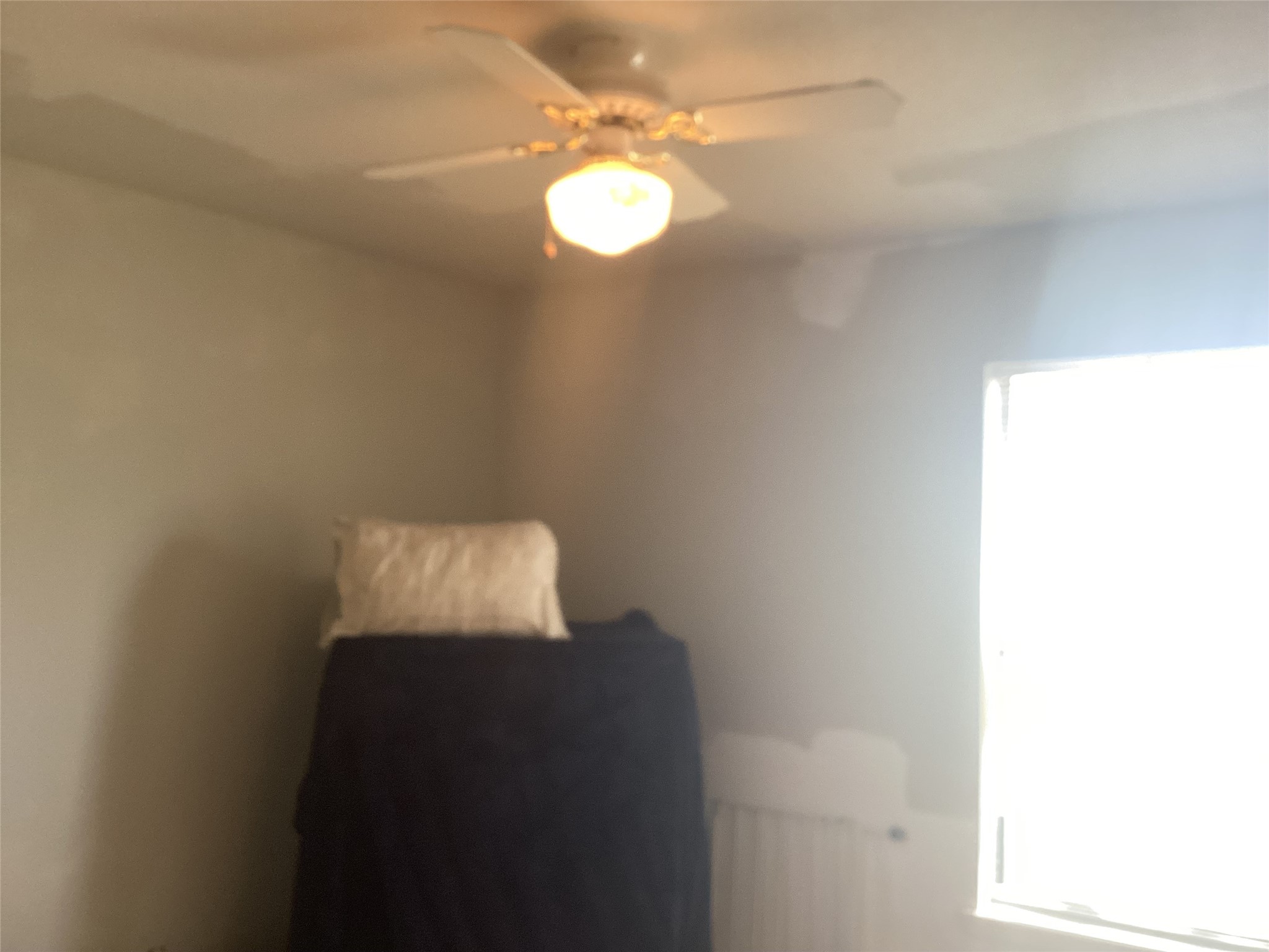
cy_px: 476
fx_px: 1136
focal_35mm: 31
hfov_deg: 58.4
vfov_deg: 45.4
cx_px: 634
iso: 100
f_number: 2.4
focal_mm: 3.3
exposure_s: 1/60
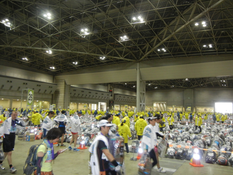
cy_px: 88
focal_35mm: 30
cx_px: 116
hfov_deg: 60.0
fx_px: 202
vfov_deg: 46.8
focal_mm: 5.4
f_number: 3.5
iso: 405
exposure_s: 1/30
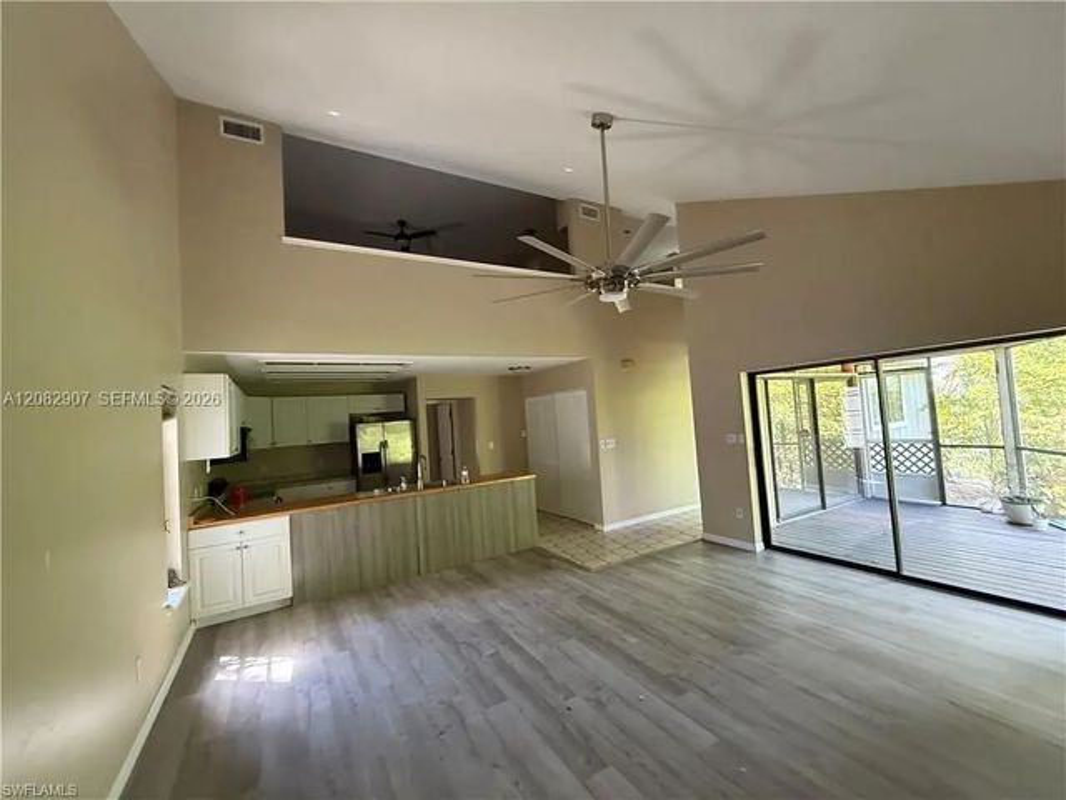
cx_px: 533
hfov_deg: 102.1
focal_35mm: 14
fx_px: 431
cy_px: 400
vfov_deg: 85.7
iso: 500
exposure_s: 1/60
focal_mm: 2.22
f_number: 2.2
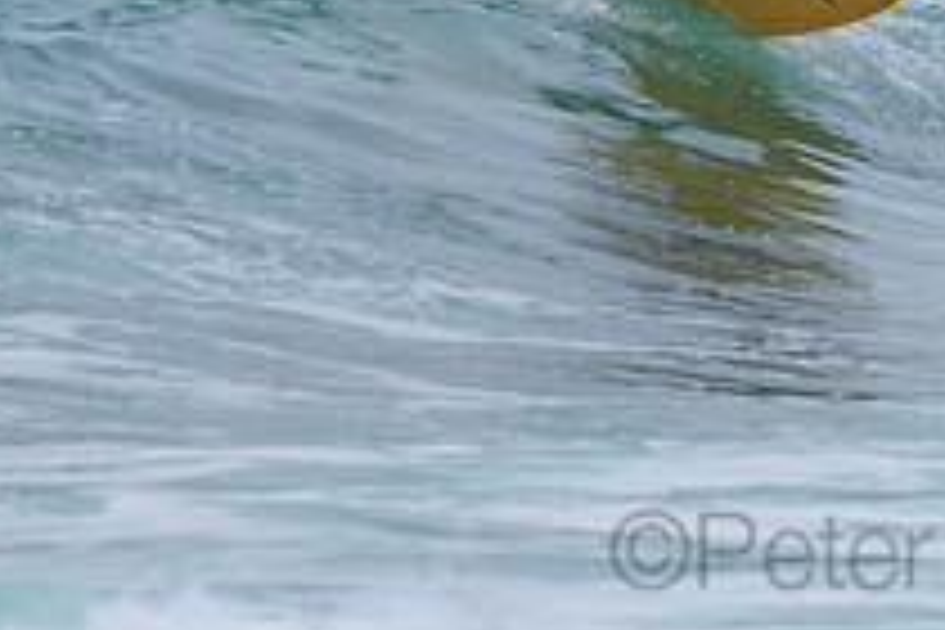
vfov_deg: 0.8
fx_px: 44517
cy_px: -150
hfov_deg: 1.2
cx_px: 664
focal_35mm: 1696
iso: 200
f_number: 5.6
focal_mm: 500
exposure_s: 1/2000
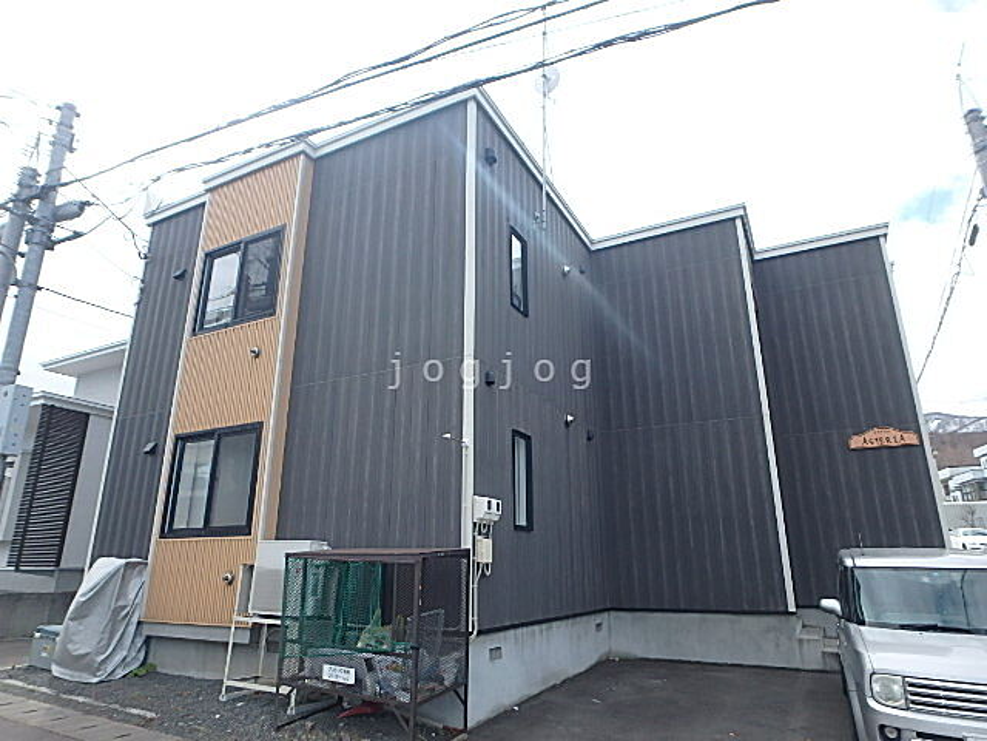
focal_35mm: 21
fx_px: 599
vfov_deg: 63.4
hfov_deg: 79.0
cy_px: 370
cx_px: 494
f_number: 3.5
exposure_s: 1/640
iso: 125
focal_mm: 3.7
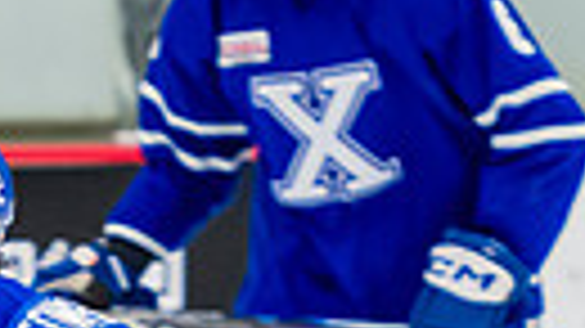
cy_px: 706
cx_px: -137
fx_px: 17909
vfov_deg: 1.0
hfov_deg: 1.9
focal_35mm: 1155
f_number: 3.2
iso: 1600
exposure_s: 1/800
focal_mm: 160
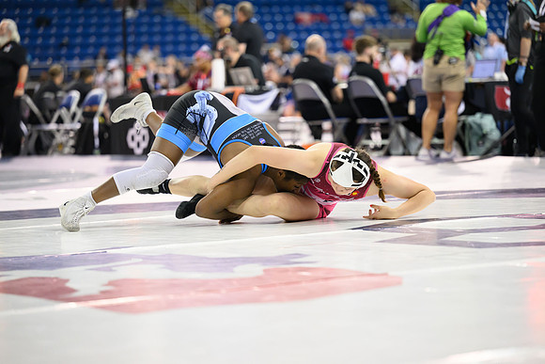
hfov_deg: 15.8
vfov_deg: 10.6
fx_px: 1968
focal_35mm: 130
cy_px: 182
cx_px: 272
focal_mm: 130
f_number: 2.8
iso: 3200
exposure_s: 1/800
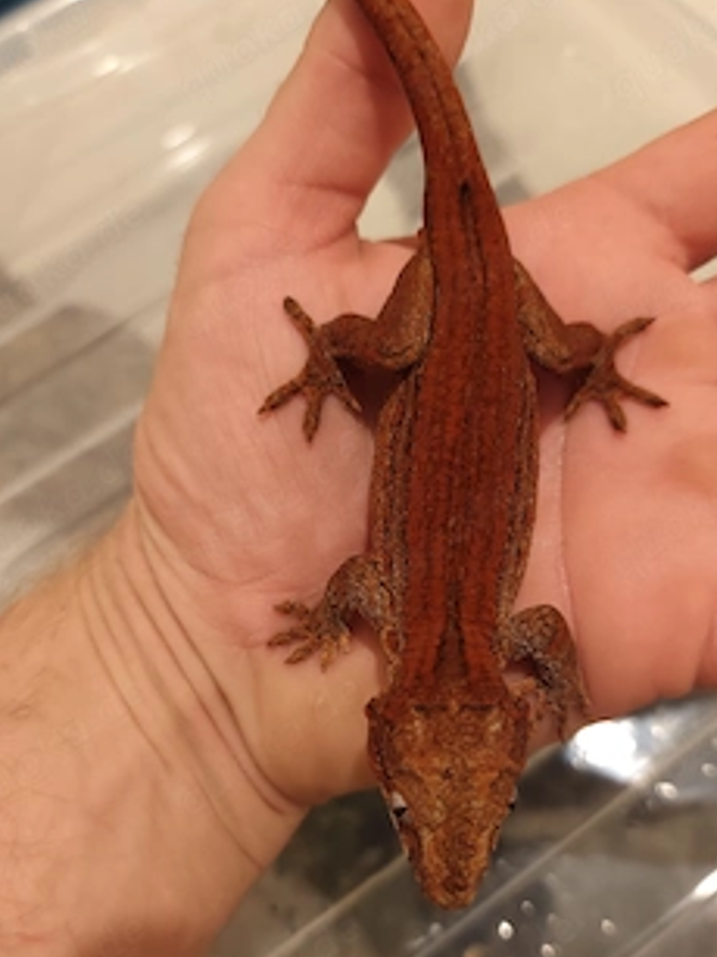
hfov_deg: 46.7
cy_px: 555
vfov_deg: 59.7
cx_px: 383
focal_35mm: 30
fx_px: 829
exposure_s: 1/33.3
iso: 1000
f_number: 1.7
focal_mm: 6.04
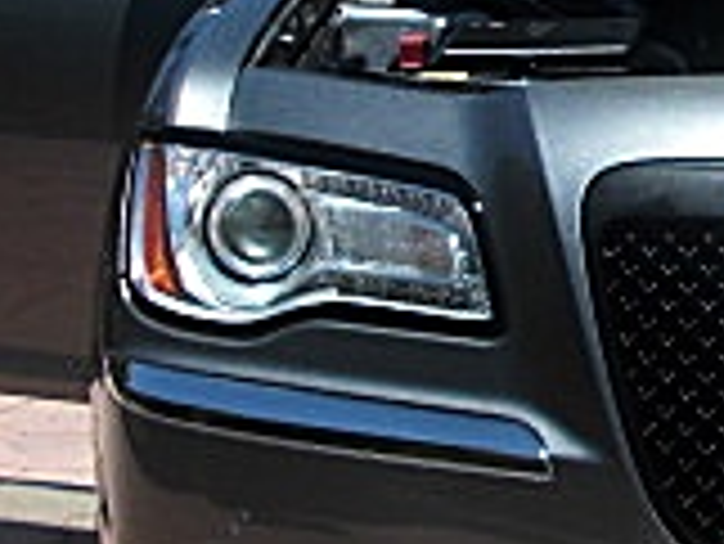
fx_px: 2993
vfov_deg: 10.4
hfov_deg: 13.2
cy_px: 139
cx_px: 998
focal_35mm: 143
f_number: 2.8
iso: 50
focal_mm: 6.3
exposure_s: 1/640
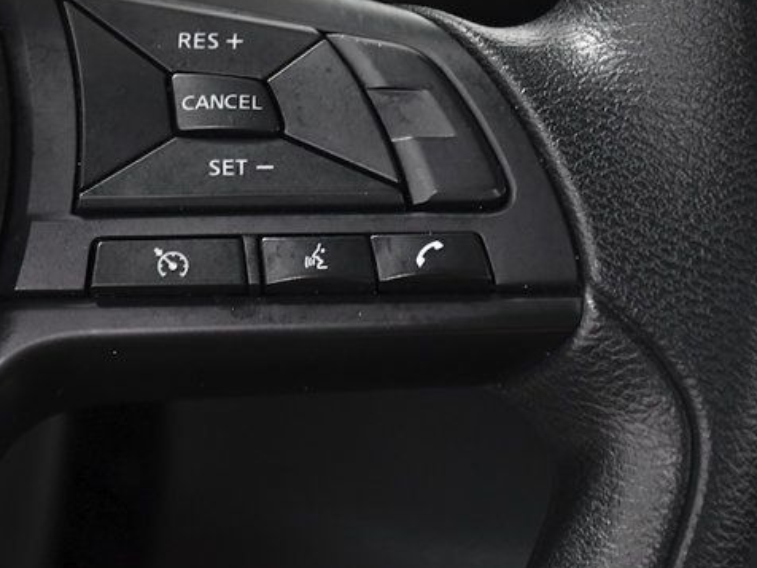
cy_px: 141
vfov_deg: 8.0
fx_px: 4068
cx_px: 293
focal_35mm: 186
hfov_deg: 10.6
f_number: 5
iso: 2500
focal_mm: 60
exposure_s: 1/100
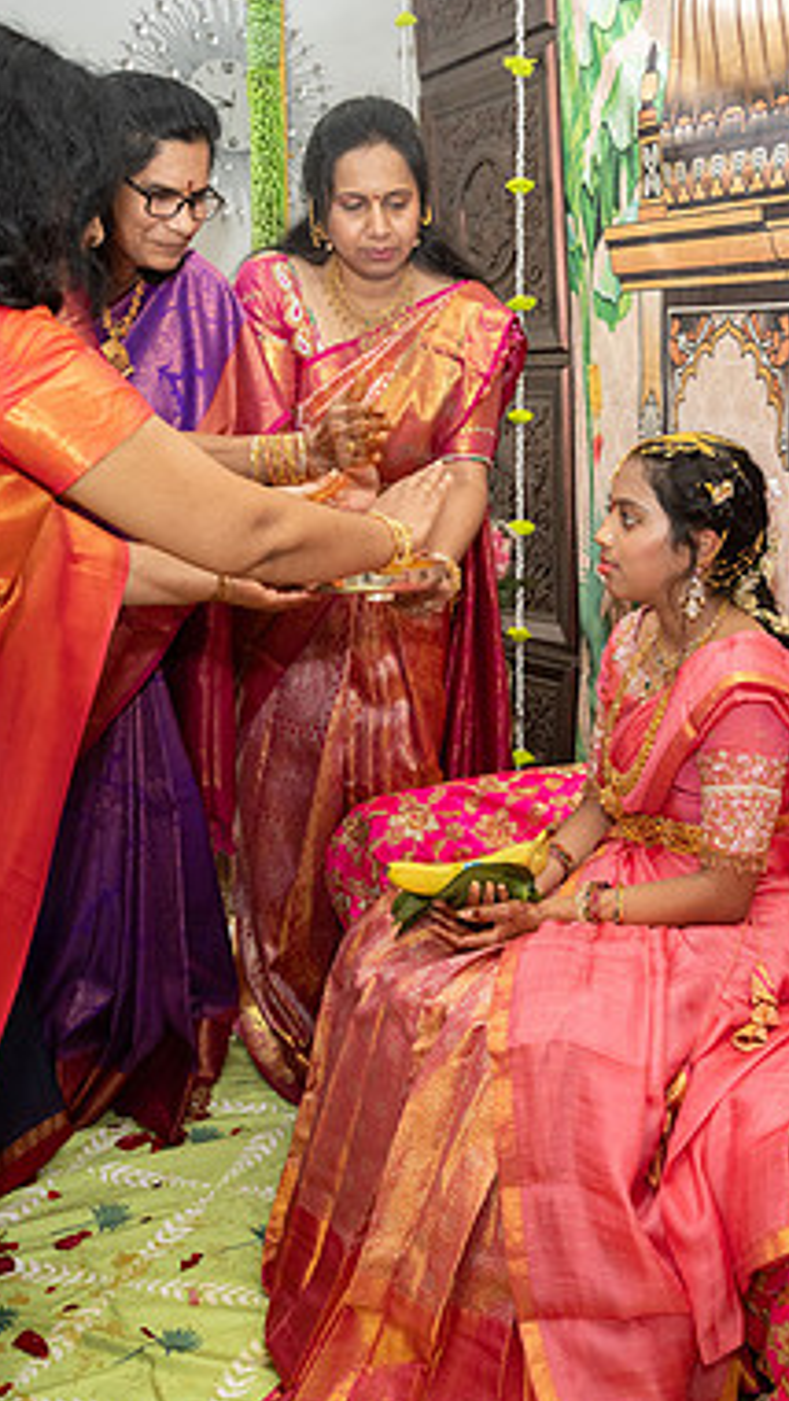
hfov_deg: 29.9
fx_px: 1449
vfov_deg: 51.6
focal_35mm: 39
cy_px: 695
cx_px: 605
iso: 800
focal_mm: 24
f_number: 3.5
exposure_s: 1/160
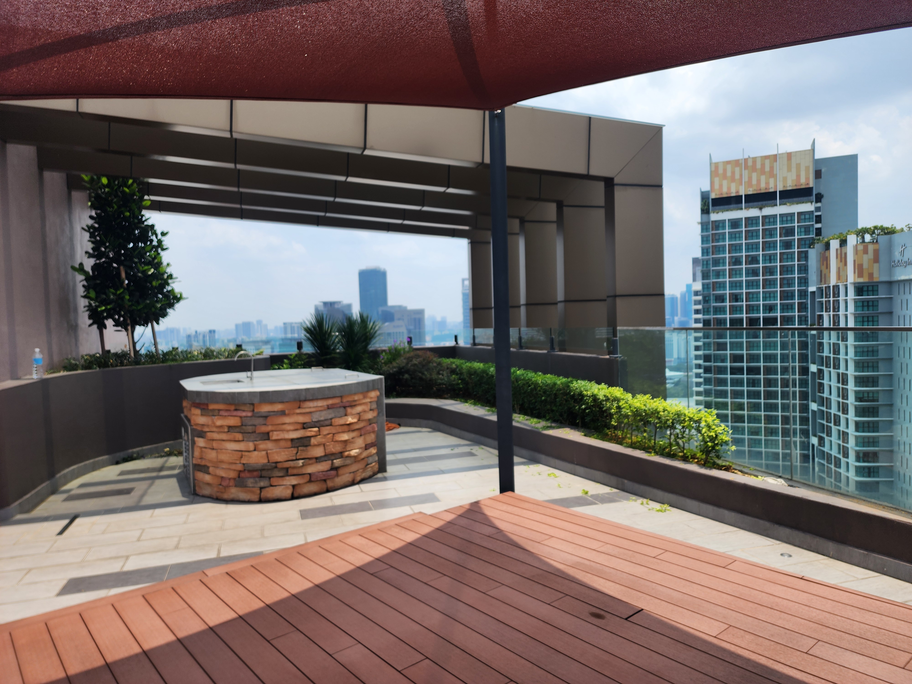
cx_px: 456
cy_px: 342
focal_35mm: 23
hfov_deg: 73.9
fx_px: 606
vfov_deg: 58.9
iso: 12
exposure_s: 1/742
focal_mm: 6.4
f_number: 1.8
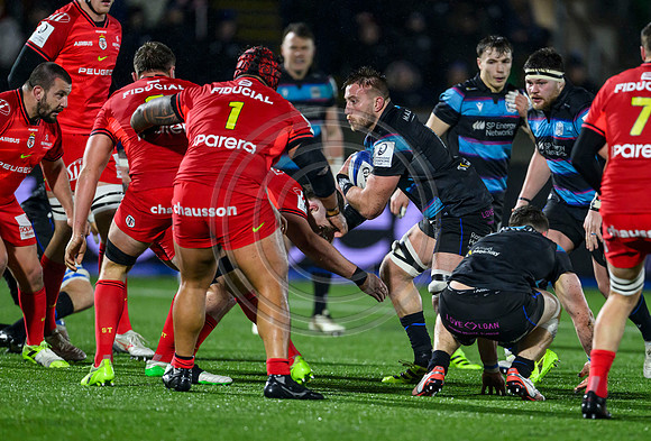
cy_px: 302
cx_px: 462
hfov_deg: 3.6
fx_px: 10303
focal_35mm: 567
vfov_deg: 2.5
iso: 4000
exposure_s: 1/1600
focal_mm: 400
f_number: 3.2
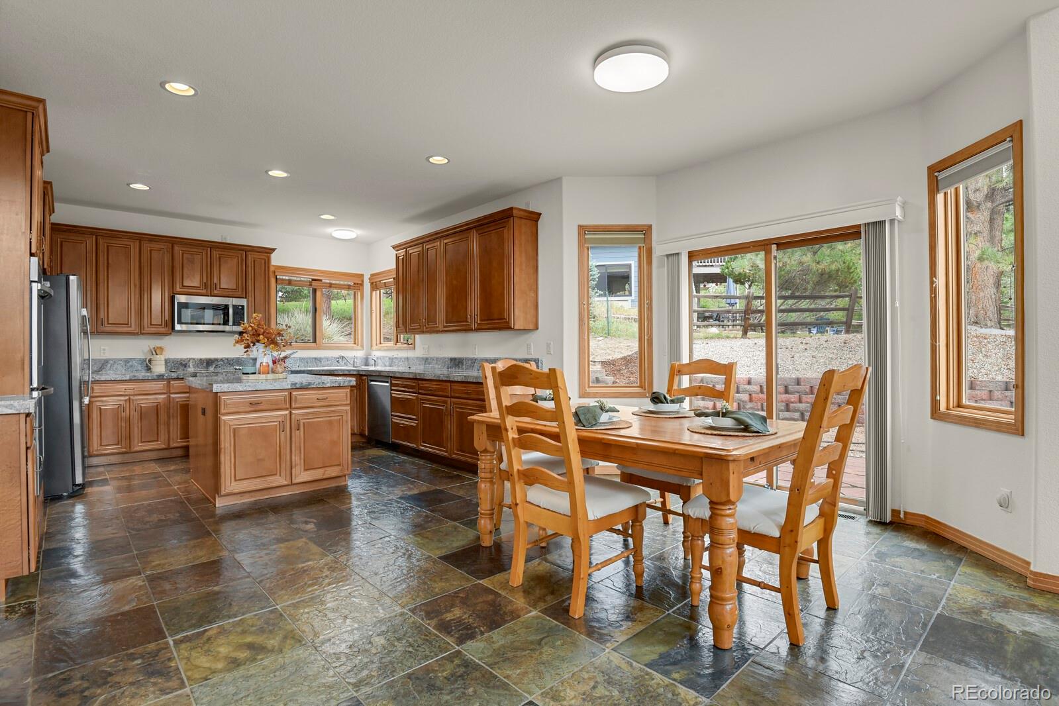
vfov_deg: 70.4
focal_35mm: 17
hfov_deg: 93.3
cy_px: 353
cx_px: 530
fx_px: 500
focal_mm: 17
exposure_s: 1/20
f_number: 8
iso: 4500
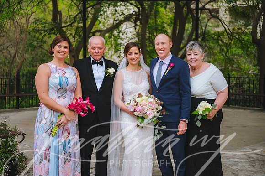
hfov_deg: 38.2
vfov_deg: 26.0
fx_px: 383
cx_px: 132
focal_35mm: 52
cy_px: 88
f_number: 2.8
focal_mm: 52
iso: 400
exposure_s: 1/1600
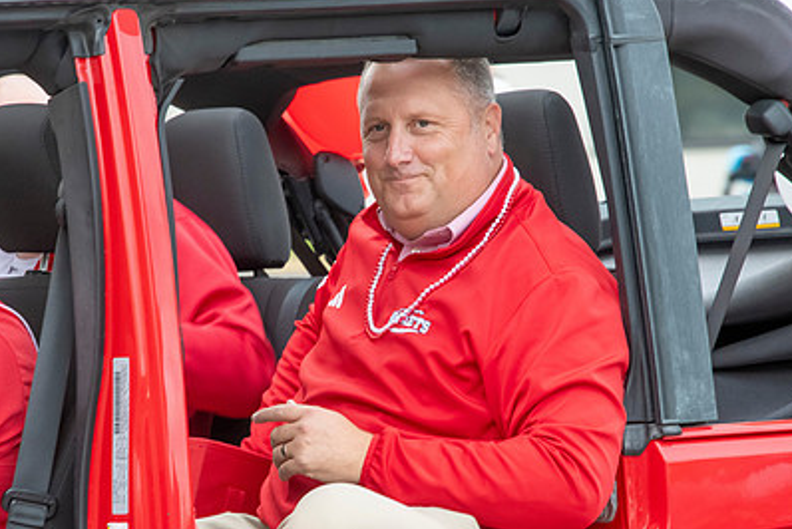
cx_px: 314
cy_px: 341
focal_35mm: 437
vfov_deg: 3.2
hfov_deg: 4.7
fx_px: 9621
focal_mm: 300
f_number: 11
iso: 3200
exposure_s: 1/125
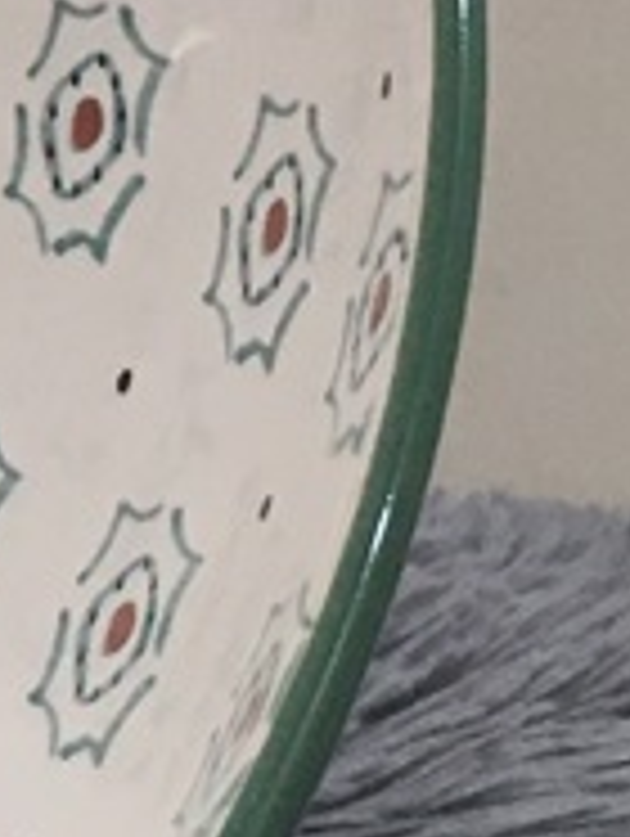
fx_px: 4527
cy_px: -117
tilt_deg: -10.4
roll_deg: -1.9
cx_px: -918
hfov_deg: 7.4
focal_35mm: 187
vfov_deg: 10.4
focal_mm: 4.15
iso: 50
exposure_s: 1/33
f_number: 2.2
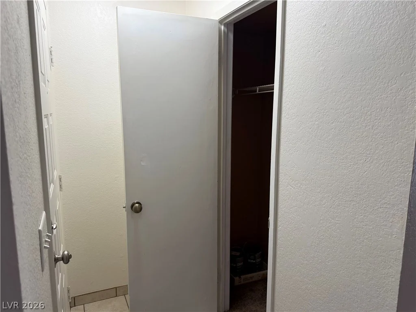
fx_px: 288
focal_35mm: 24
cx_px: 208
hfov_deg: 71.6
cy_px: 156
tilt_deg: -7.3
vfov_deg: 56.8
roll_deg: +0.0
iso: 160
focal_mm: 6.76
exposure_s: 1/60
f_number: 1.78
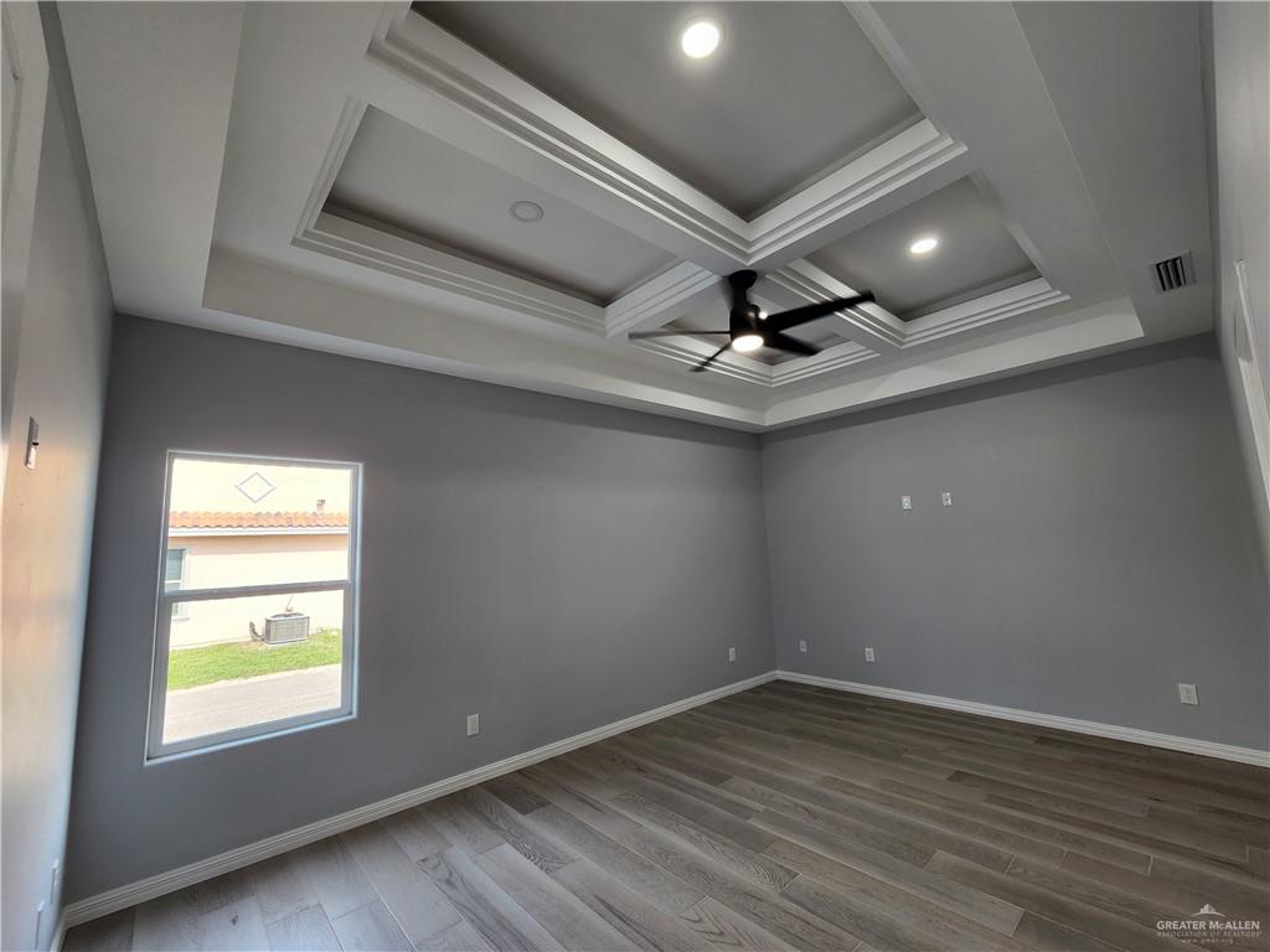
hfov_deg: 106.2
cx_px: 635
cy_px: 476
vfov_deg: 89.9
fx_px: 477
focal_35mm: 13
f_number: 2.2
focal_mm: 2.2
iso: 50
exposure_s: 1/60
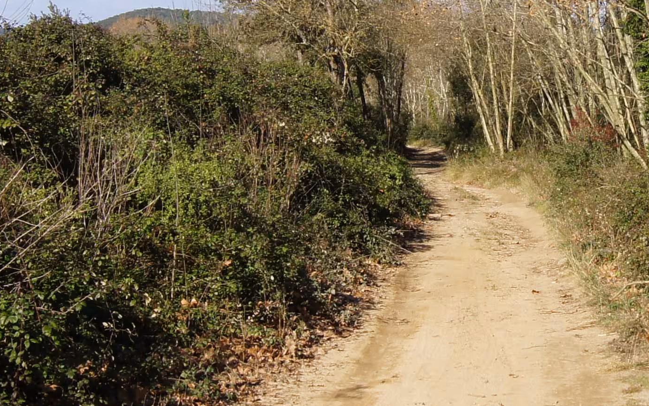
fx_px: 1609
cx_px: 547
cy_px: 56
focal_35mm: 91
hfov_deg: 22.4
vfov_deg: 14.2
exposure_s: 1/125
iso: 100
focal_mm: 18
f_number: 11
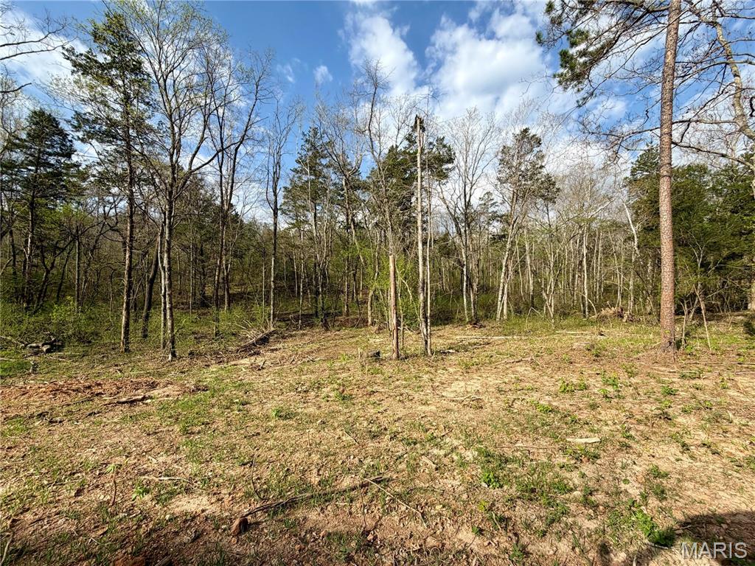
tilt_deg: +0.2
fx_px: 305
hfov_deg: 102.1
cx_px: 378
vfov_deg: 85.7
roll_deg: +0.3
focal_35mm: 14
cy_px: 283
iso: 25
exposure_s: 1/770
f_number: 2.2
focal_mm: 2.22
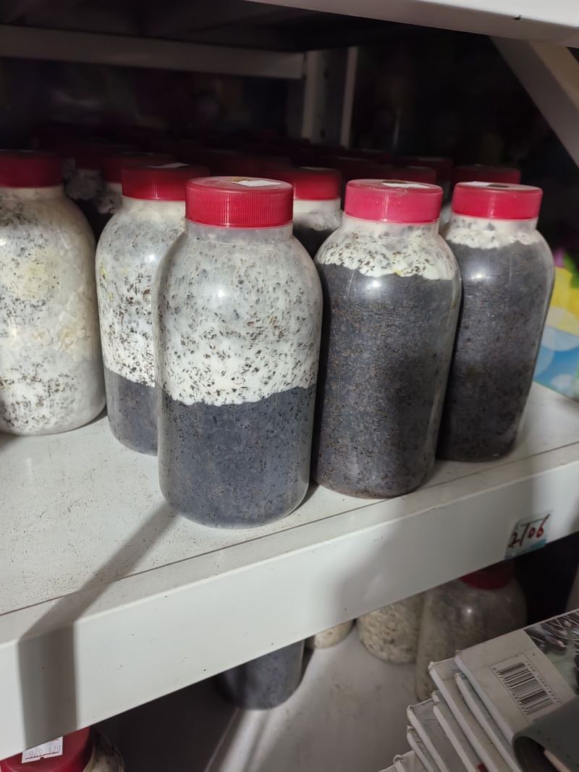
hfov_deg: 51.3
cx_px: 290
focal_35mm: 27
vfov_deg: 65.3
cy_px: 386
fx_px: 602
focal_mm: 5.52
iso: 250
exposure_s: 1/25
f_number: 1.9
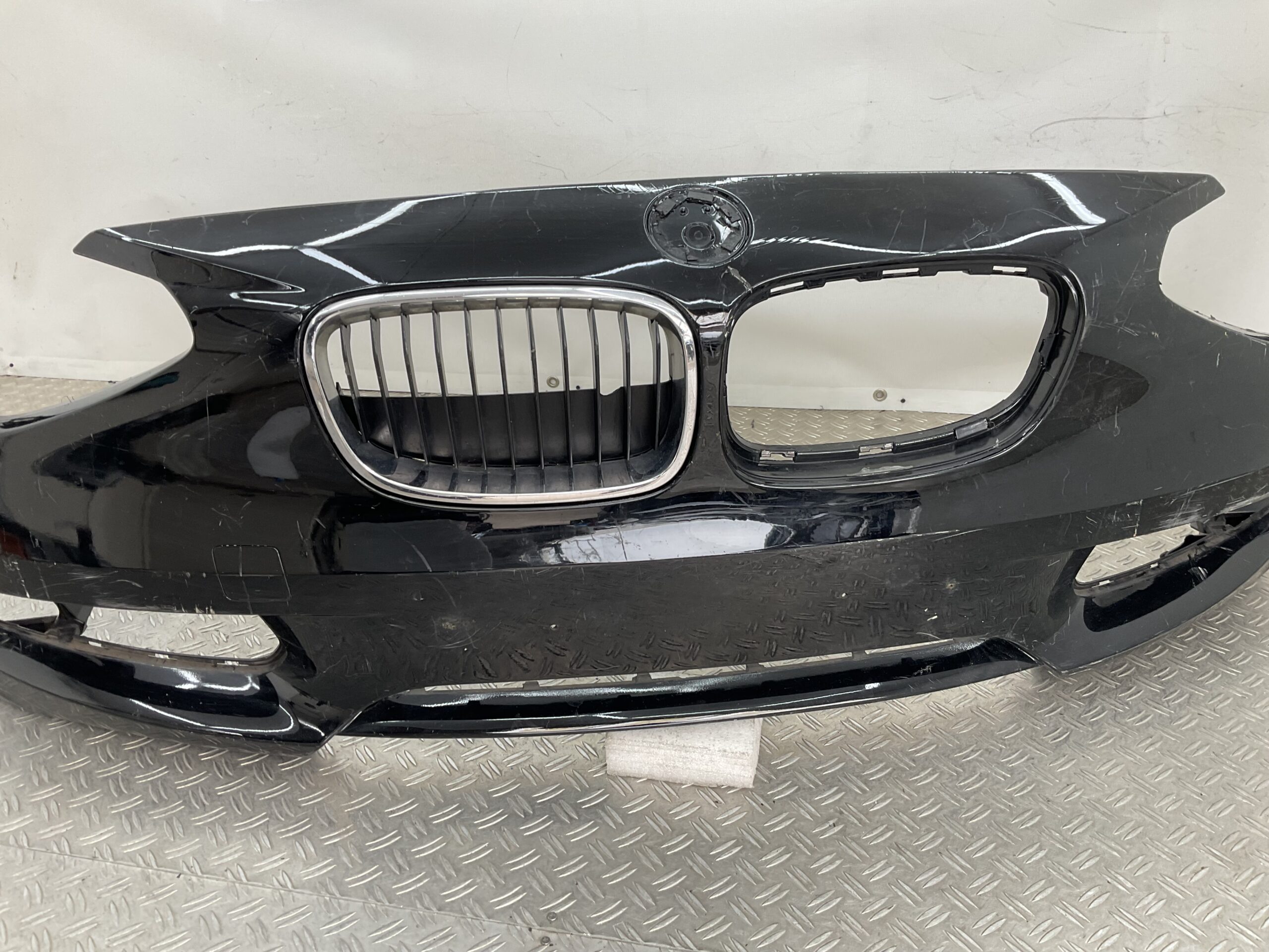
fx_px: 1063
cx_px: 634
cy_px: 476
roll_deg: -0.3
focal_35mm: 29
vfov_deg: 48.2
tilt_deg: -26.0
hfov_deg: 61.7
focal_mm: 3
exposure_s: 1/120
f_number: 1.8
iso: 32
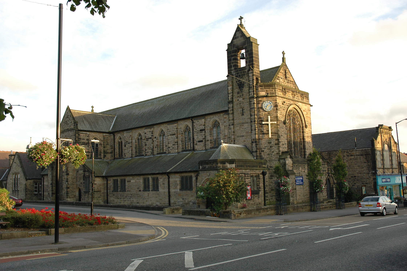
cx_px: 204
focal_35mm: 36
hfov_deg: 53.2
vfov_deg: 36.8
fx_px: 407
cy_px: 136
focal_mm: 24
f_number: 5.6
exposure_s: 1/200
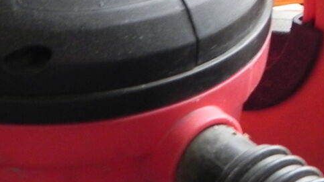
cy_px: -12
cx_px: 64
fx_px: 807
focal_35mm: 94
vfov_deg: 12.7
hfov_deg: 22.4
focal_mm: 4.6
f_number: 2.8
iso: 269
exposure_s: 1/30
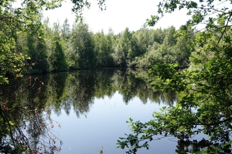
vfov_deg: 37.9
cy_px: 77
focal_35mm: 35
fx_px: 226
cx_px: 116
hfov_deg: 54.4
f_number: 8
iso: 100
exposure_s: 1/80
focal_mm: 12.96
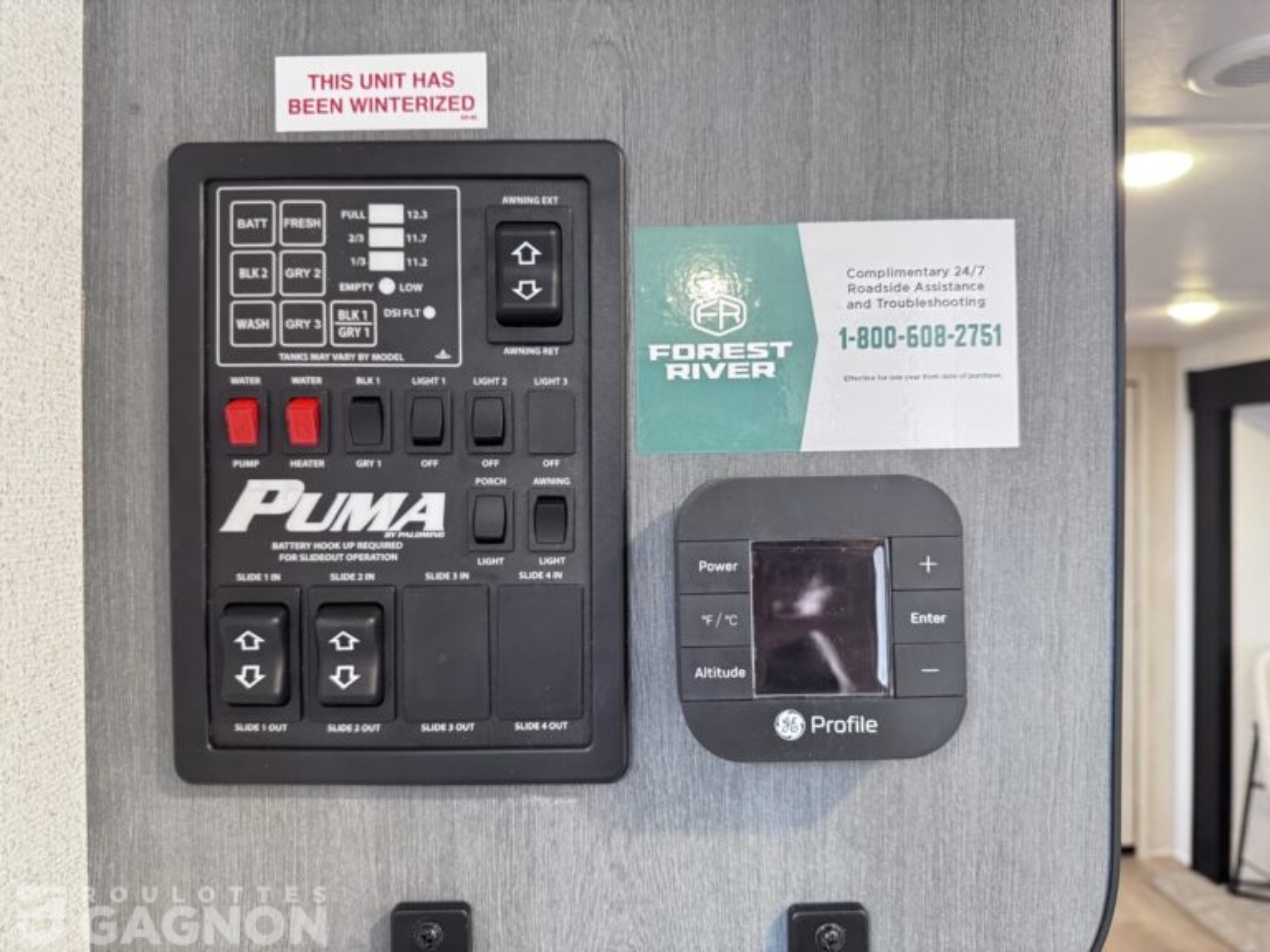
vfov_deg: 56.8
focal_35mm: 24
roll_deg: +1.6
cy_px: 476
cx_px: 635
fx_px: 881
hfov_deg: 71.6
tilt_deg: -0.1
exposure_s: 1/60
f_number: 1.78
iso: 640
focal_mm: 6.76
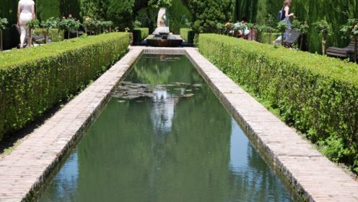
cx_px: 180
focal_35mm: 76
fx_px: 721
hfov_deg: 27.9
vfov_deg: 15.9
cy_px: 105
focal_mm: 48
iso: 100
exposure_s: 1/200
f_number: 7.1
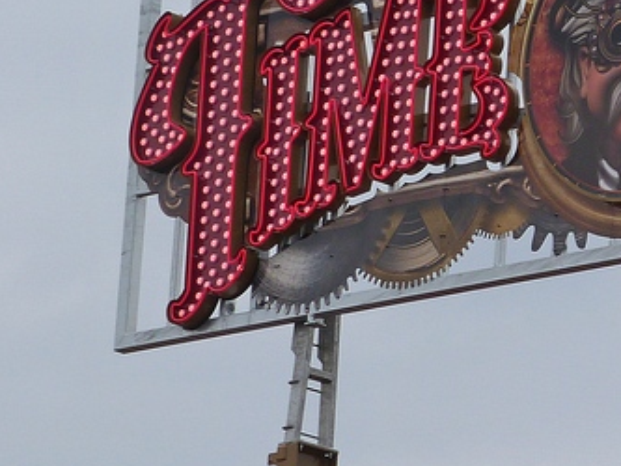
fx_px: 6999
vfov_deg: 3.8
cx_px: 780
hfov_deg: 5.1
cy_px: 177
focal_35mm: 390
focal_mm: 23.5
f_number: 5.6
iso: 100
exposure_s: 1/400
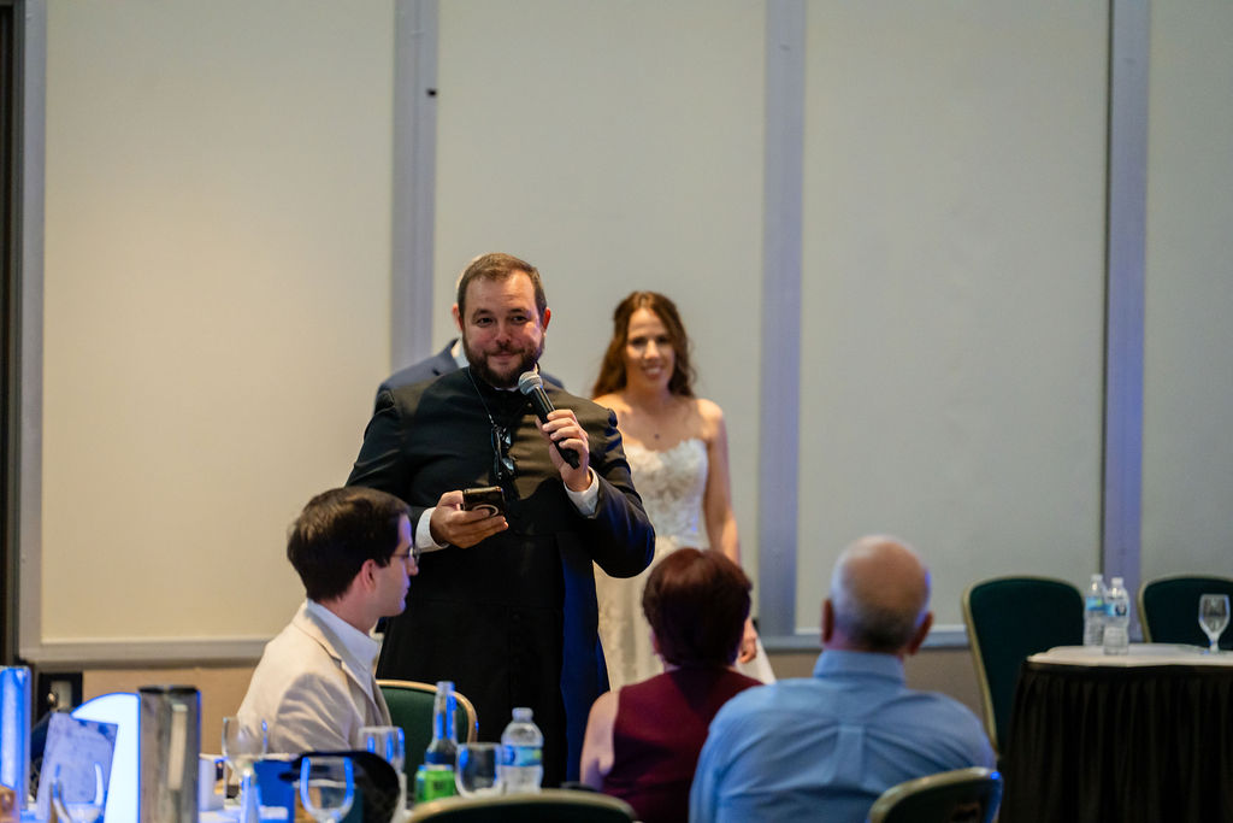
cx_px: 616
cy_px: 412
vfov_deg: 6.9
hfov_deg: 10.3
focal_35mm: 200
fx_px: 6850
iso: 2000
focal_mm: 200
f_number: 2.8
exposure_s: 1/80
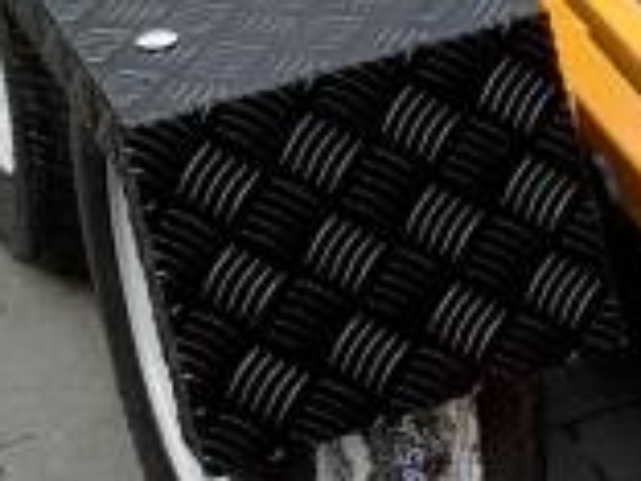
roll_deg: +1.2
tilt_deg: -24.3
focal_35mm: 199
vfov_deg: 7.3
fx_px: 3685
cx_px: 1278
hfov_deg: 9.3
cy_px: -238
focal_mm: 3.3
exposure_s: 1/120
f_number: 2.4
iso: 25
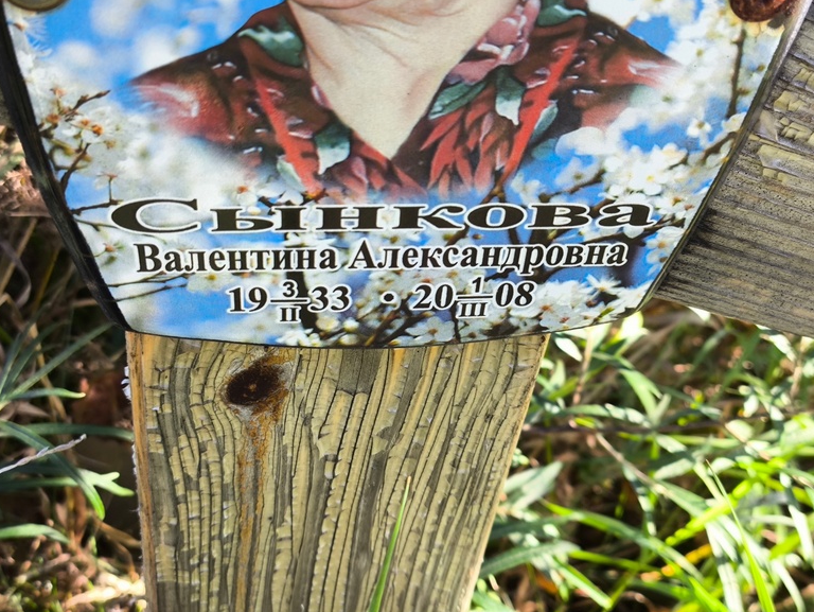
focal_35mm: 52
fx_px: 1224
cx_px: 400
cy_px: 313
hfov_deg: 36.8
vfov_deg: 28.1
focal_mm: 4.71
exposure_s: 1/120
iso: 64
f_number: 1.7
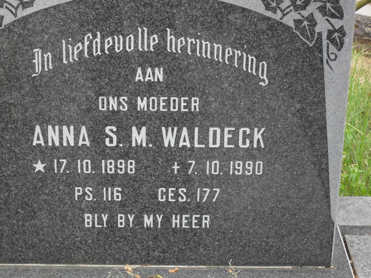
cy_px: 134
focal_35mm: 103
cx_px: 168
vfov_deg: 14.4
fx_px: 1104
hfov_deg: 19.1
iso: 100
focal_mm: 15.7
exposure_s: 1/60
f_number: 5.5
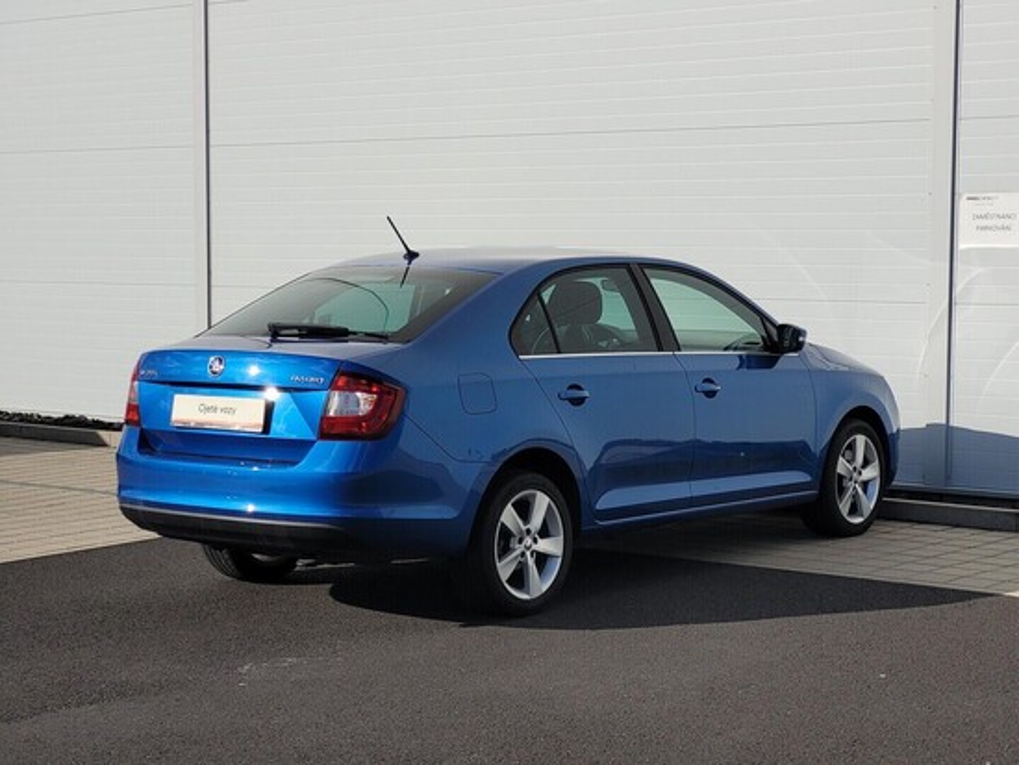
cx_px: 510
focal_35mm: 76
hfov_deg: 25.6
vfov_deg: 19.4
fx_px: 2238
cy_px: 382
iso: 25
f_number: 2.4
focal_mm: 7.12
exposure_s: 1/1809
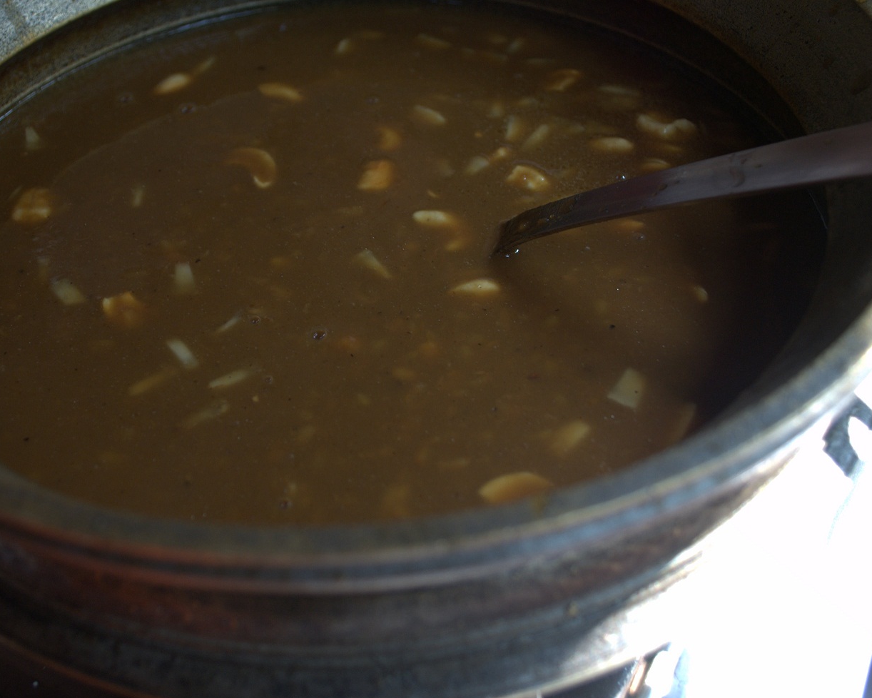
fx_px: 1162
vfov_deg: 33.3
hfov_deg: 40.9
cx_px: 328
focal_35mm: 45
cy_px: 283
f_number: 4.5
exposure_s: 1/80
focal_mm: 20
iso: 200
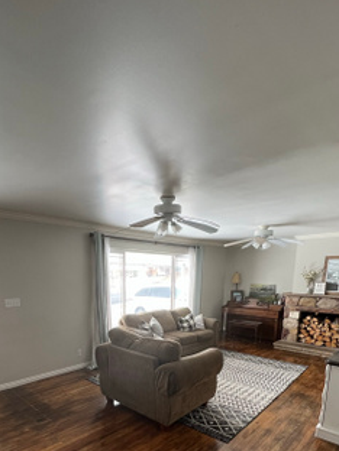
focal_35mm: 20
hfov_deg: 65.5
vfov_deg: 76.7
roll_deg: +0.2
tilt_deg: -10.4
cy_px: 330
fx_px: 261
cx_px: 141
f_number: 1.8
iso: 200
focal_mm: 1.57
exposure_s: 1/121
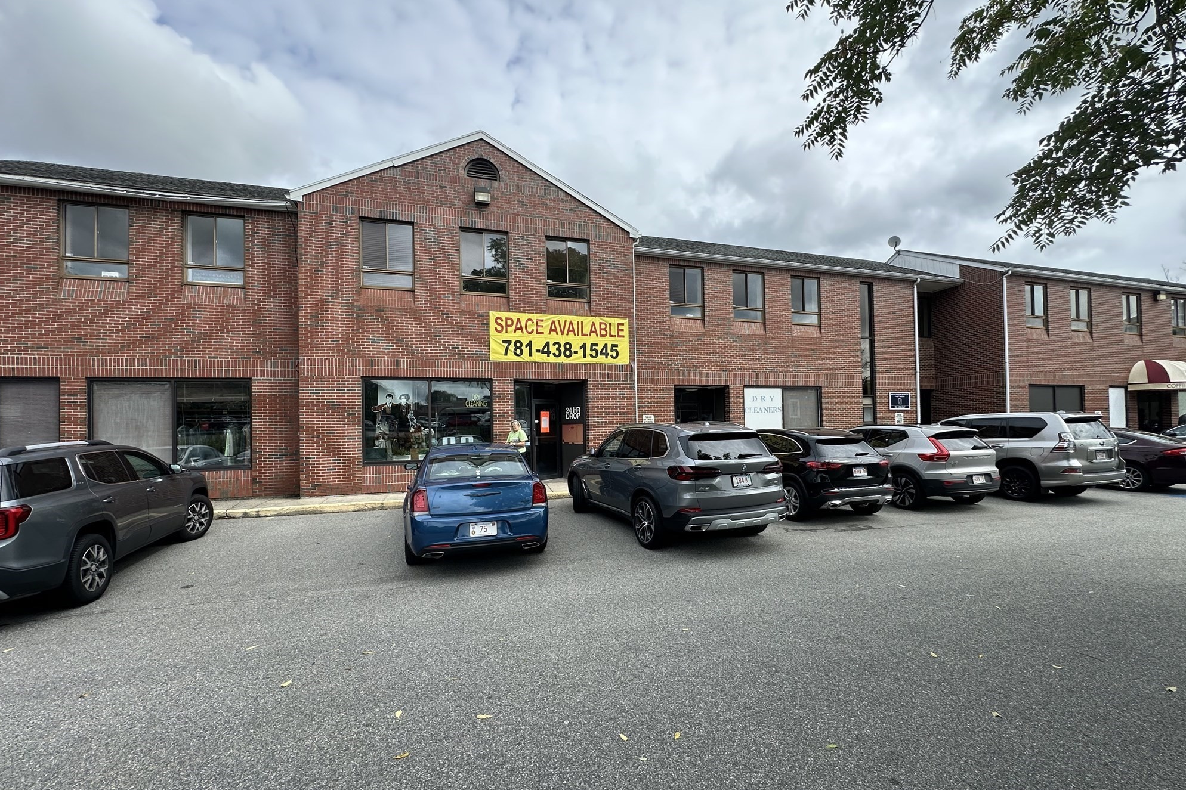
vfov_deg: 77.2
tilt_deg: +0.6
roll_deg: +1.0
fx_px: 494
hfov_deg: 100.4
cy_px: 417
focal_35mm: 15
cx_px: 606
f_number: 2.2
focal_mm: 2.22
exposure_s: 1/744
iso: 40
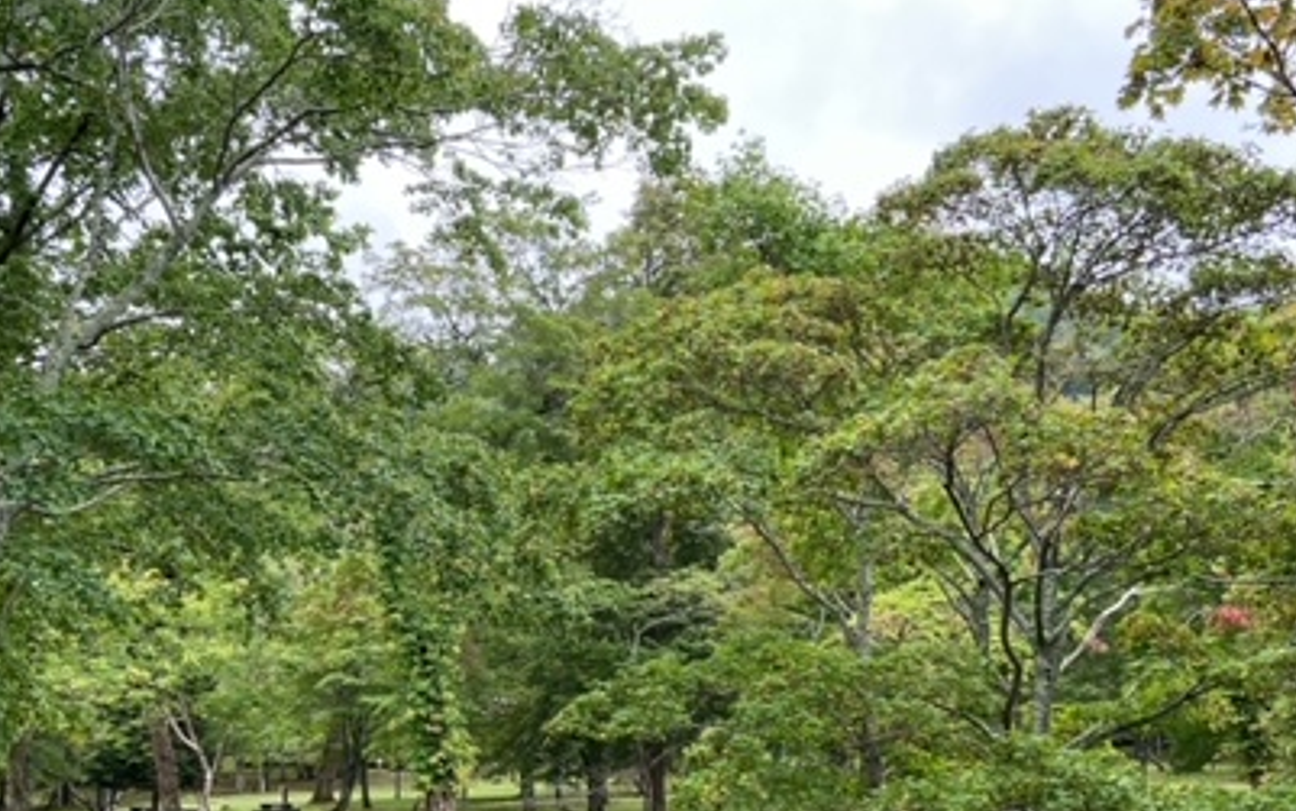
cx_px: 546
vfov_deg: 28.8
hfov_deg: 45.1
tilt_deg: +5.4
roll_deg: -0.1
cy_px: 614
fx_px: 1555
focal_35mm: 44
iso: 32
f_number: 1.8
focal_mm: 4.25
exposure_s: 1/312
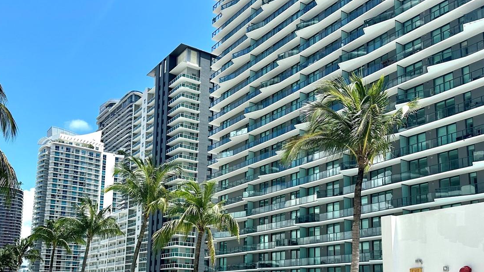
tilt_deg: +11.8
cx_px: 213
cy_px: 217
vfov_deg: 30.4
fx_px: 488
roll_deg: -1.9
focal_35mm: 38
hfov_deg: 52.7
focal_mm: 6.86
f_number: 1.78
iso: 80
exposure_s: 1/5525
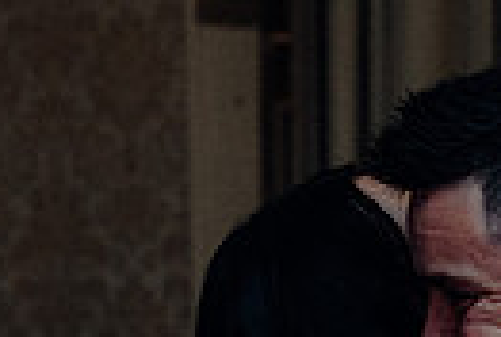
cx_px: 627
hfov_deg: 10.1
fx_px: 2776
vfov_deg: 6.8
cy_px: 496
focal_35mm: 199
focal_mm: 45
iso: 2500
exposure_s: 1/160
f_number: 3.5
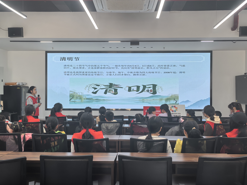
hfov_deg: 44.8
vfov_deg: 34.3
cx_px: 124
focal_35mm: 42
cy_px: 92
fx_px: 300
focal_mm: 5.75
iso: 200
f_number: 2
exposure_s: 1/120
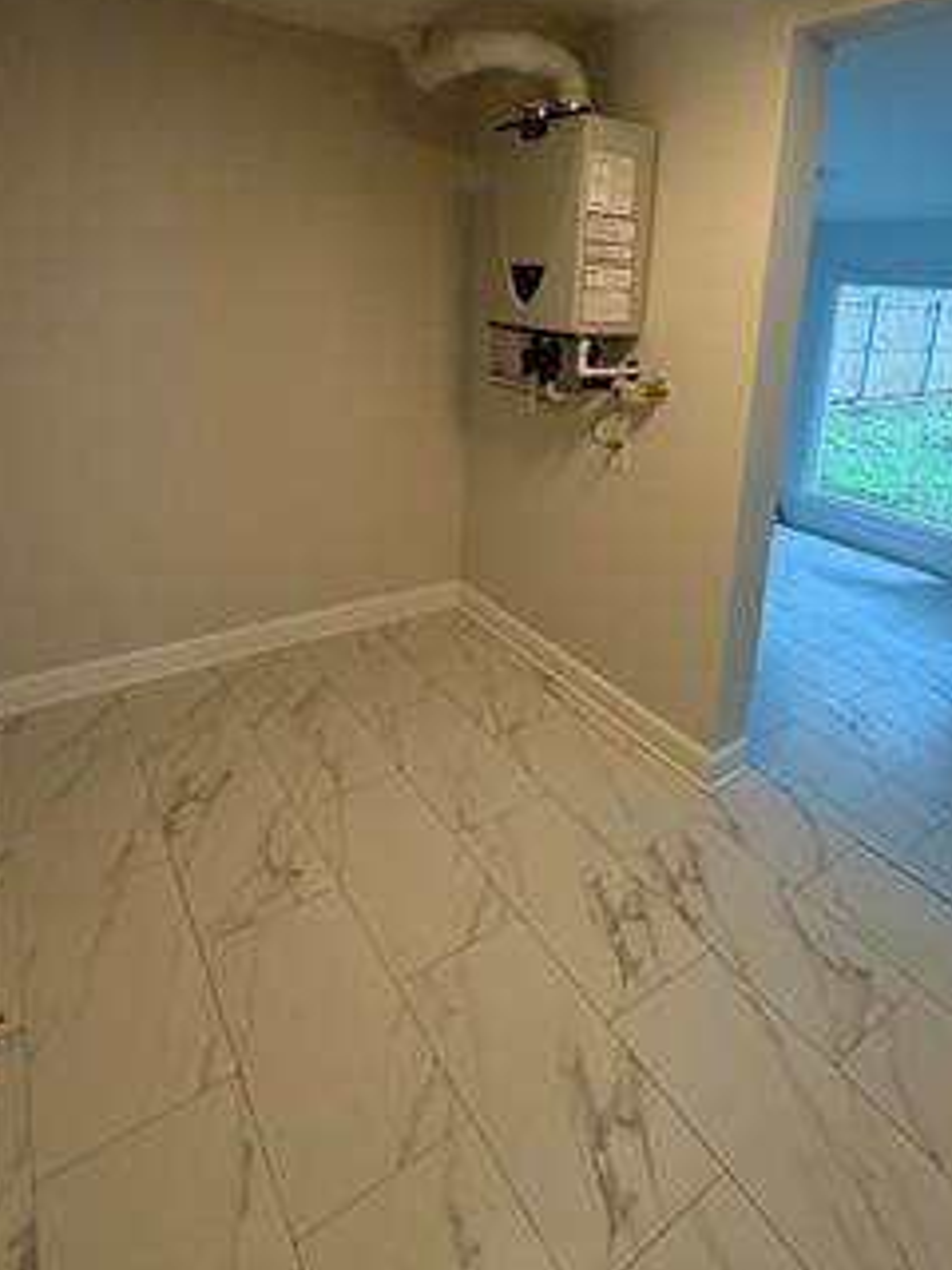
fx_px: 770
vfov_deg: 77.0
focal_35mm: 21
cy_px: 448
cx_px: 559
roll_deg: -3.8
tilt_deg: -12.2
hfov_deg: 63.0
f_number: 2.2
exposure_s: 1/120
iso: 250
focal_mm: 2.22
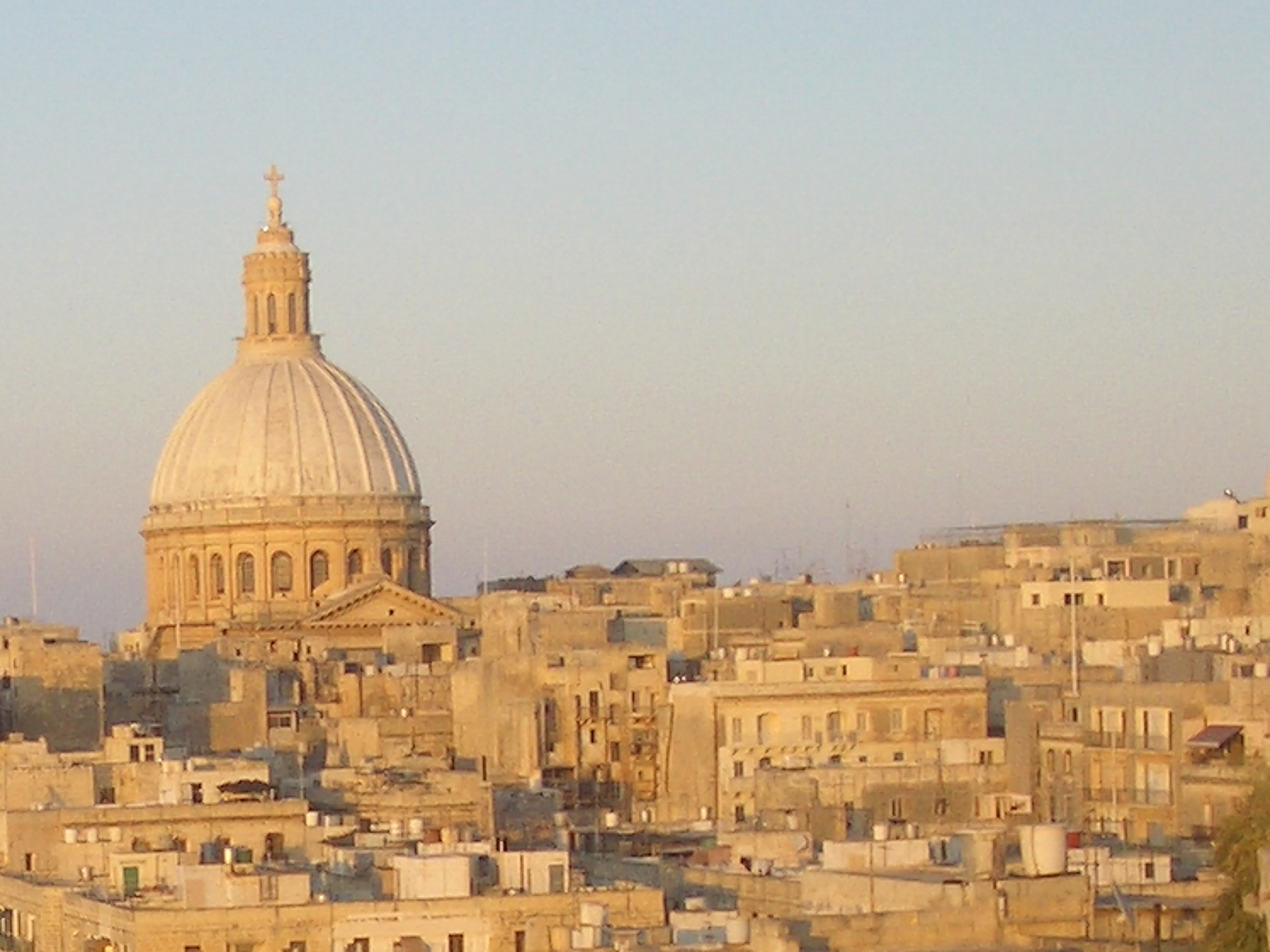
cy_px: 887
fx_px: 3962
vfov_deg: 13.6
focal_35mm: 108
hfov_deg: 17.8
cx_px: 41
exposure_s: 1/160
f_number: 4.3
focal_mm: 5.8
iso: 50
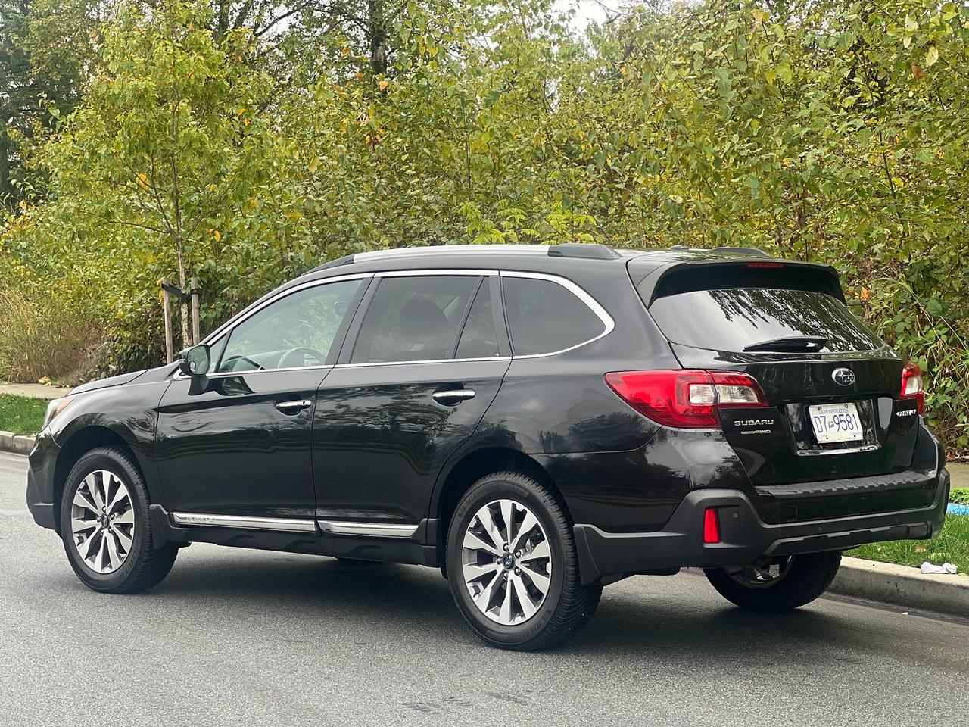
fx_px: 2155
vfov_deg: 19.1
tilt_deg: -1.1
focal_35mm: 77
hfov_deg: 25.3
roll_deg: +2.2
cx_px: 484
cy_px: 364
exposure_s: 1/121
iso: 40
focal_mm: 9
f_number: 2.8
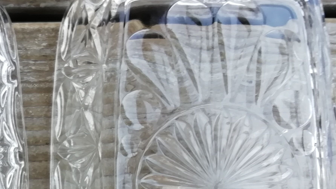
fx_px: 588
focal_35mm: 66
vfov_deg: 17.7
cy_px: 198
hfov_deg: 30.9
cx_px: 54
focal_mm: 3.21
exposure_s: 1/50
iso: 64
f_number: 2.2
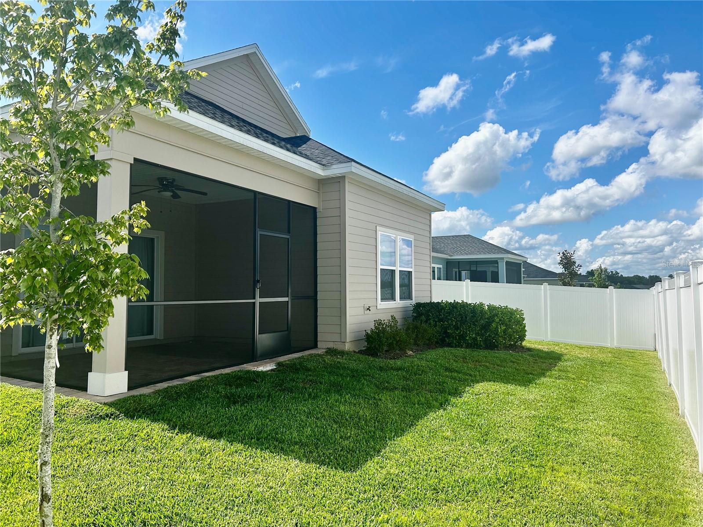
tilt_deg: +3.6
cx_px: 352
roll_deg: +0.8
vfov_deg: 53.1
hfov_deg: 67.3
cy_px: 264
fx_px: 528
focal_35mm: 26
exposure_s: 1/4115
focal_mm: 5.7
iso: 50
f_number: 1.5
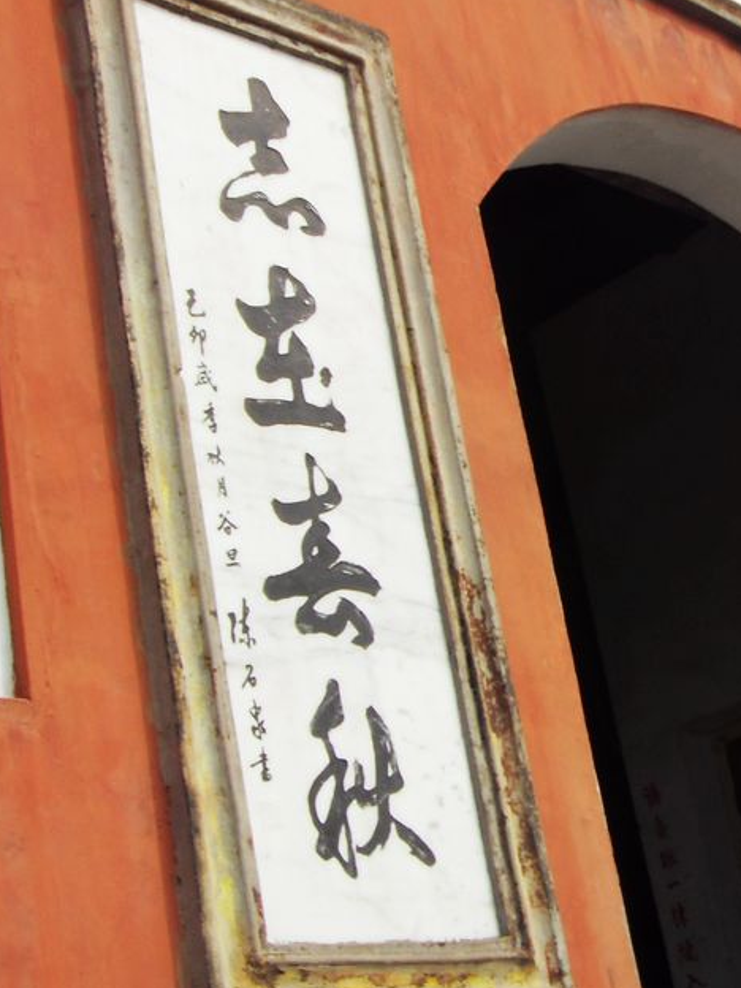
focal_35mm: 75
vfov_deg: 25.9
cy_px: 393
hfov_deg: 19.5
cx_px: 559
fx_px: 2141
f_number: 6.2
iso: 80
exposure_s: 1/250
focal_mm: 6.6
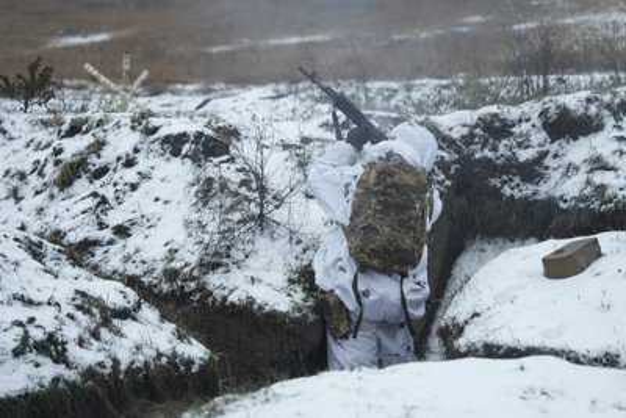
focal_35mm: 70
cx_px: 313
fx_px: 1218
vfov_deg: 19.5
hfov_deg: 28.8
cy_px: 209
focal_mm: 70
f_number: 2.8
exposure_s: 1/80
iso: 250
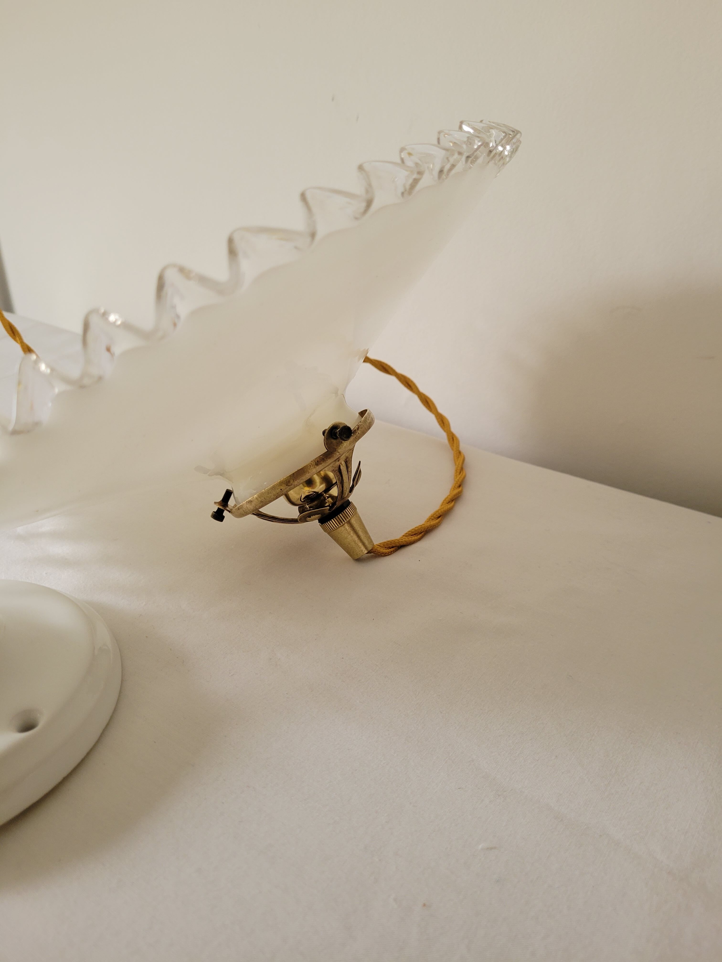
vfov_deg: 67.3
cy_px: 481
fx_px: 723
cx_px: 361
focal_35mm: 26
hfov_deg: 53.1
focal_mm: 5.4
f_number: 1.8
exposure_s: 1/50
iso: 200
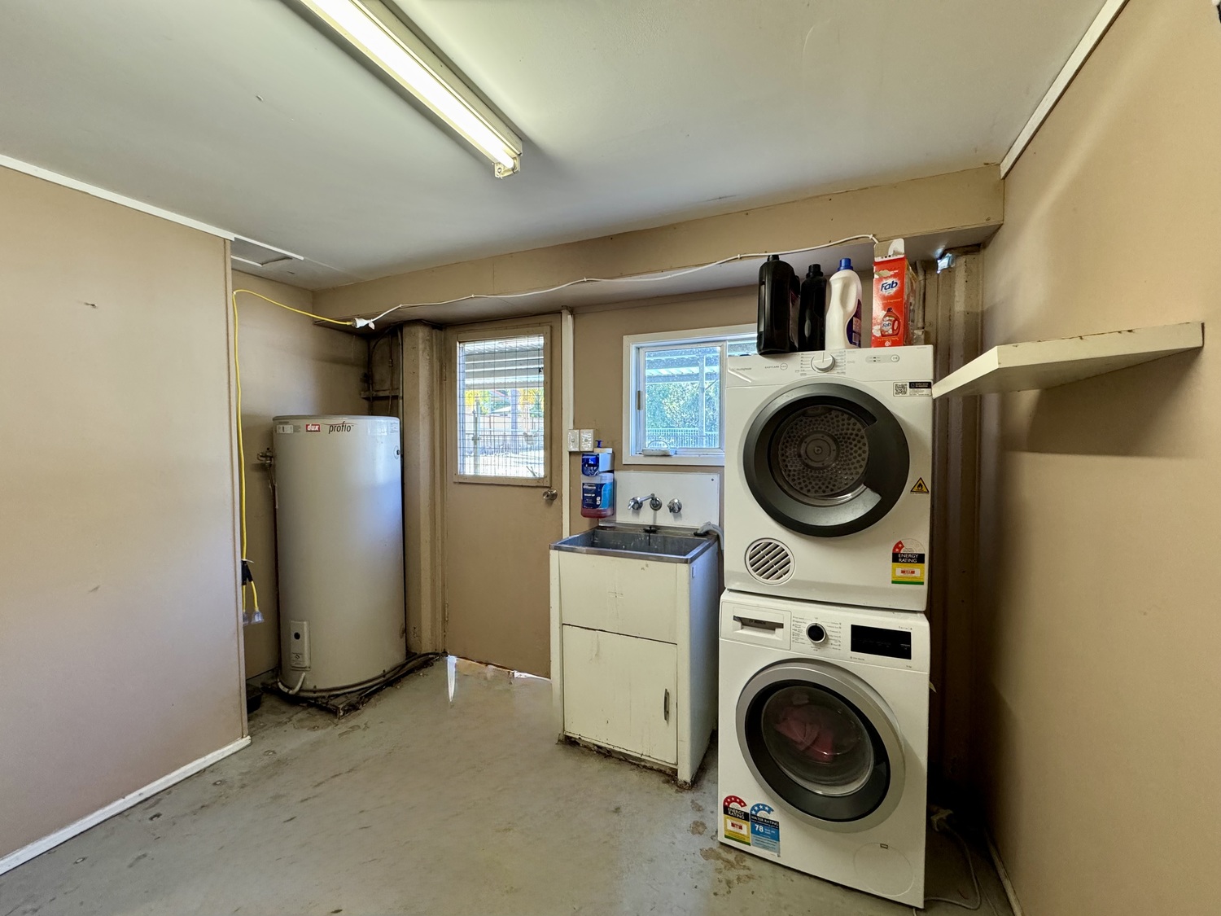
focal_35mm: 14
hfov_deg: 102.1
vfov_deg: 85.7
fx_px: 494
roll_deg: +0.5
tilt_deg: -1.8
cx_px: 610
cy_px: 458
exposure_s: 1/100
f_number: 2.2
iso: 320
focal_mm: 2.22
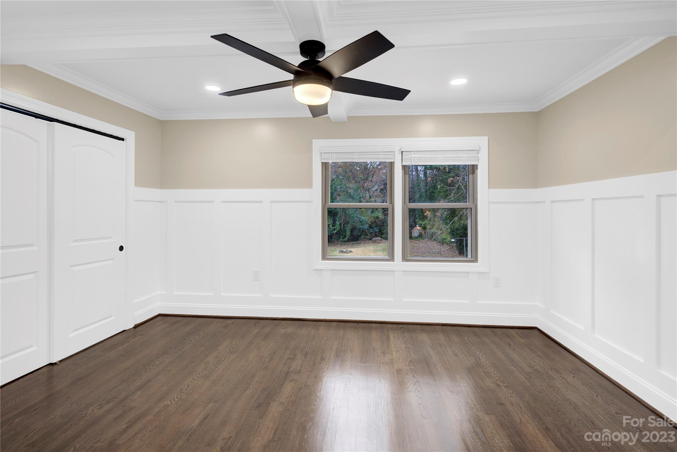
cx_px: 338
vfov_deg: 73.8
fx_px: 301
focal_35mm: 16
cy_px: 226
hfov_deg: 96.7
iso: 640
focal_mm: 16
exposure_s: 1/13
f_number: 11
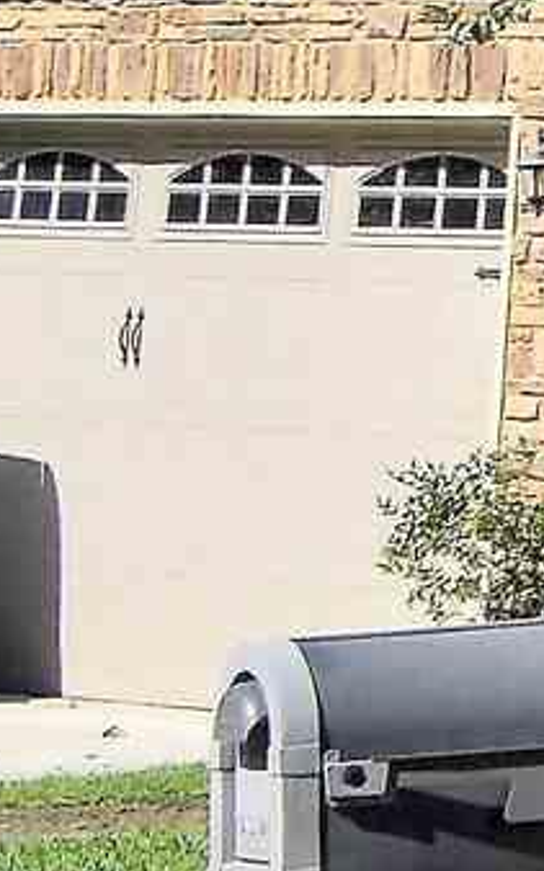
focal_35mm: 250
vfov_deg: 7.8
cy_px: -1196
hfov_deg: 4.1
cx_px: 3383
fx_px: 5935
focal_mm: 18
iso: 100
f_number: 9
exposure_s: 1/320
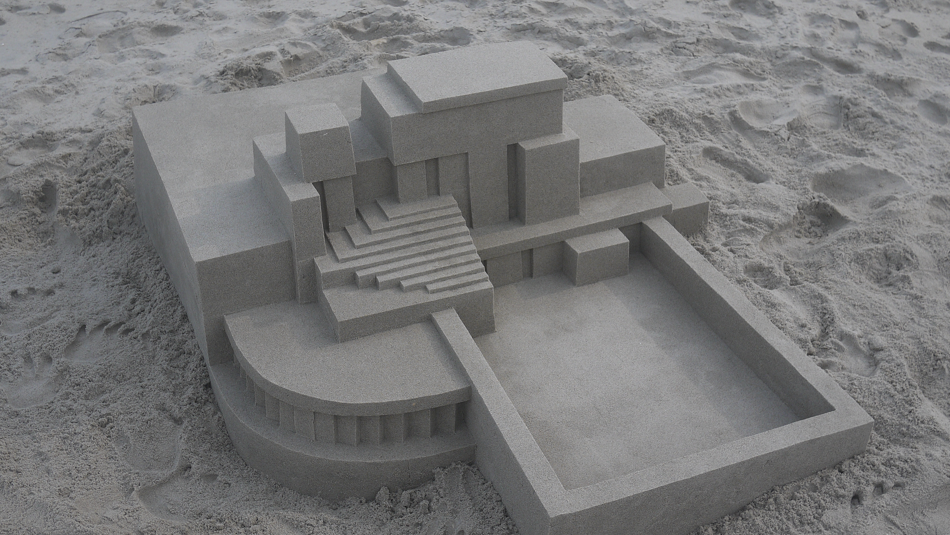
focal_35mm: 44
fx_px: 1108
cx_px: 472
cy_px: 267
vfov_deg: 27.1
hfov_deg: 46.4
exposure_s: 1/800
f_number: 4.5
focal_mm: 20
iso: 100
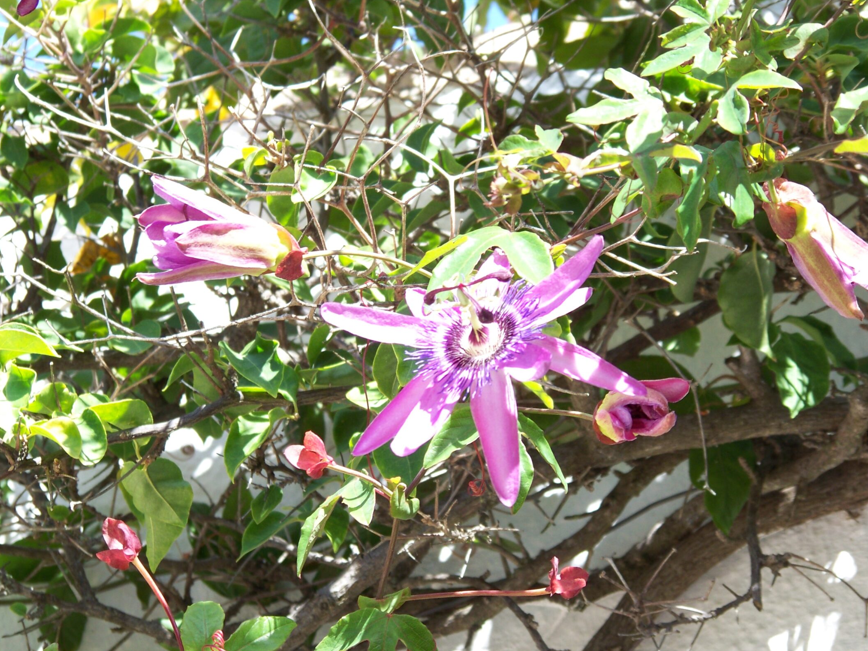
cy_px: 339
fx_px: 5240
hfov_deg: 9.5
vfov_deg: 7.1
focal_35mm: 209
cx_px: 474
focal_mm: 27.5
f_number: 3.6
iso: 66
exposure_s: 1/160
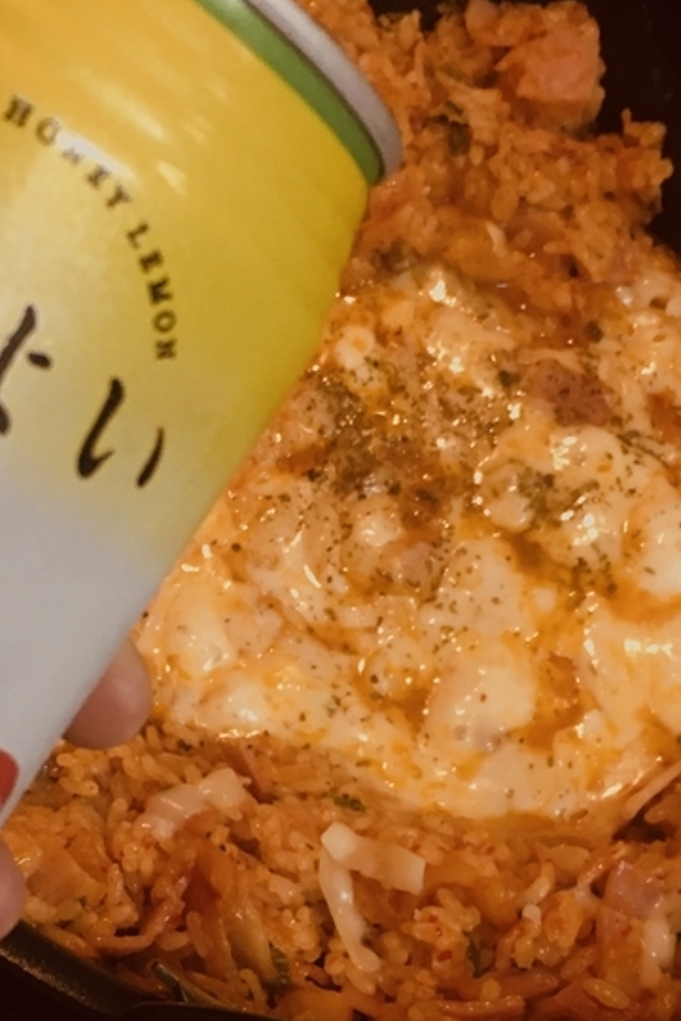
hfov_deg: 20.3
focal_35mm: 67
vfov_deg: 29.8
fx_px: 1901
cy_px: 694
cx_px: 318
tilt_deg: -67.6
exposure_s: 1/24
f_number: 2.2
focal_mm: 4.15
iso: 200
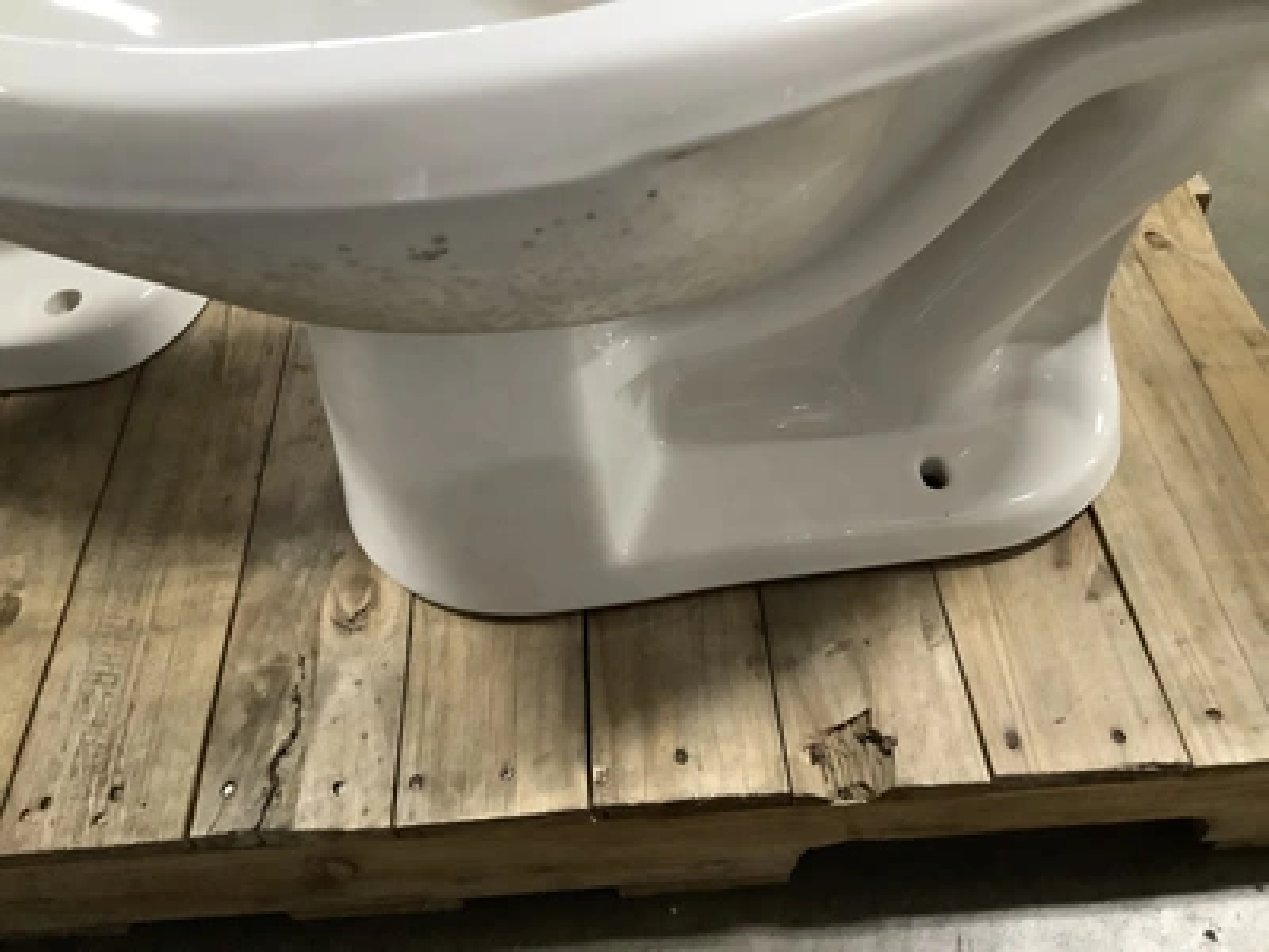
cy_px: 476
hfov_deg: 58.4
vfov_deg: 45.4
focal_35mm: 31
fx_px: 1136
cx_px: 634
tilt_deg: -49.8
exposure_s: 1/30
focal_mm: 3.3
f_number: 2.4
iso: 640
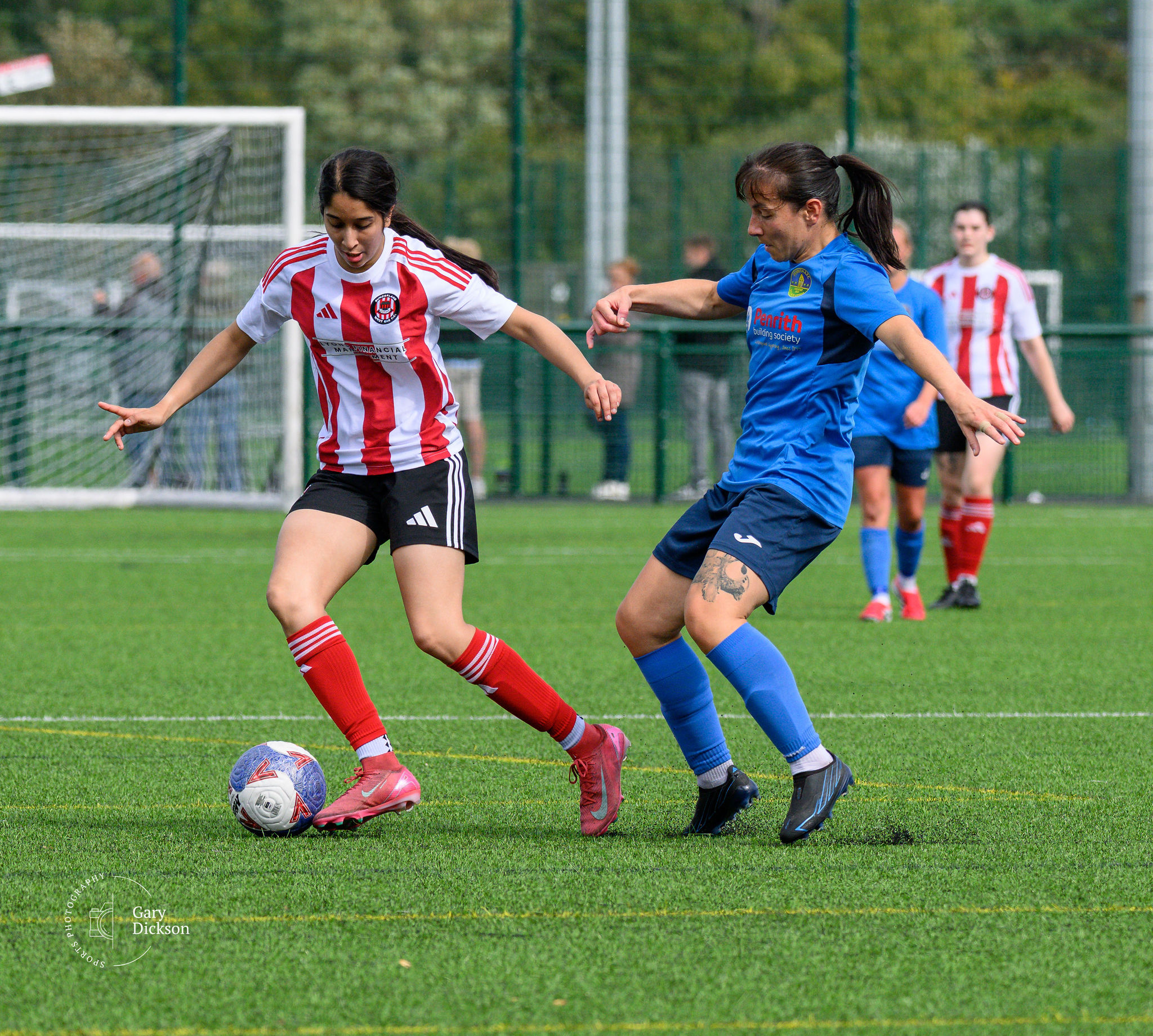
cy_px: 302
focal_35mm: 429
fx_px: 15378
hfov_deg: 4.3
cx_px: 545
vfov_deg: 3.9
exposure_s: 1/1600
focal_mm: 190
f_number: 5
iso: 400
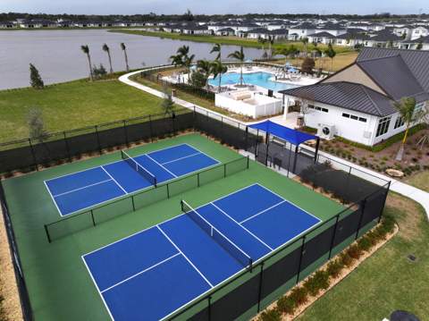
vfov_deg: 56.7
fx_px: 297
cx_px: 214
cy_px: 160
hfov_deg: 71.7
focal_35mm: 24
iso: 100
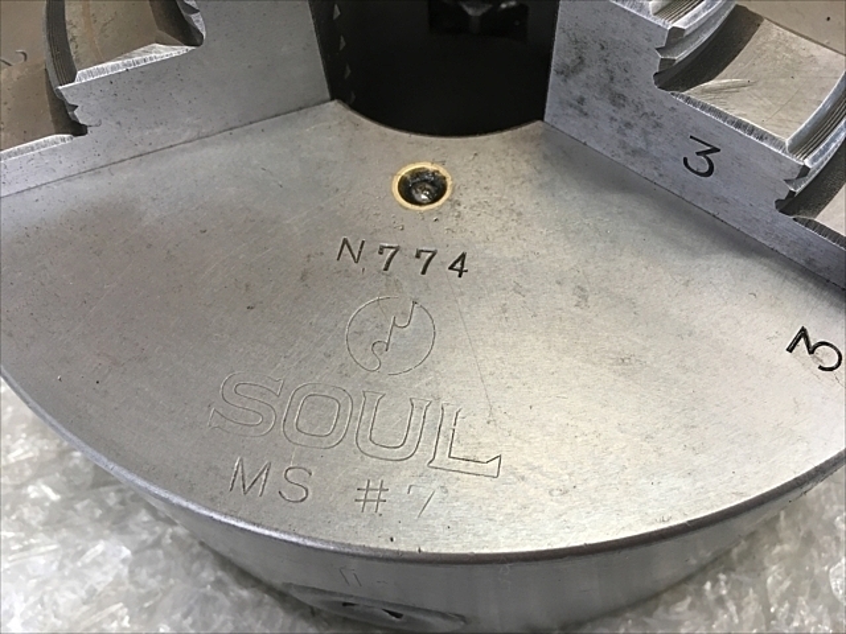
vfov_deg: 48.2
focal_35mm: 29
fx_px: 709
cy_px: 317
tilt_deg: -61.8
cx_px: 423
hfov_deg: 61.7
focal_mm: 4.15
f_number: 2.2
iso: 80
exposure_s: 1/30
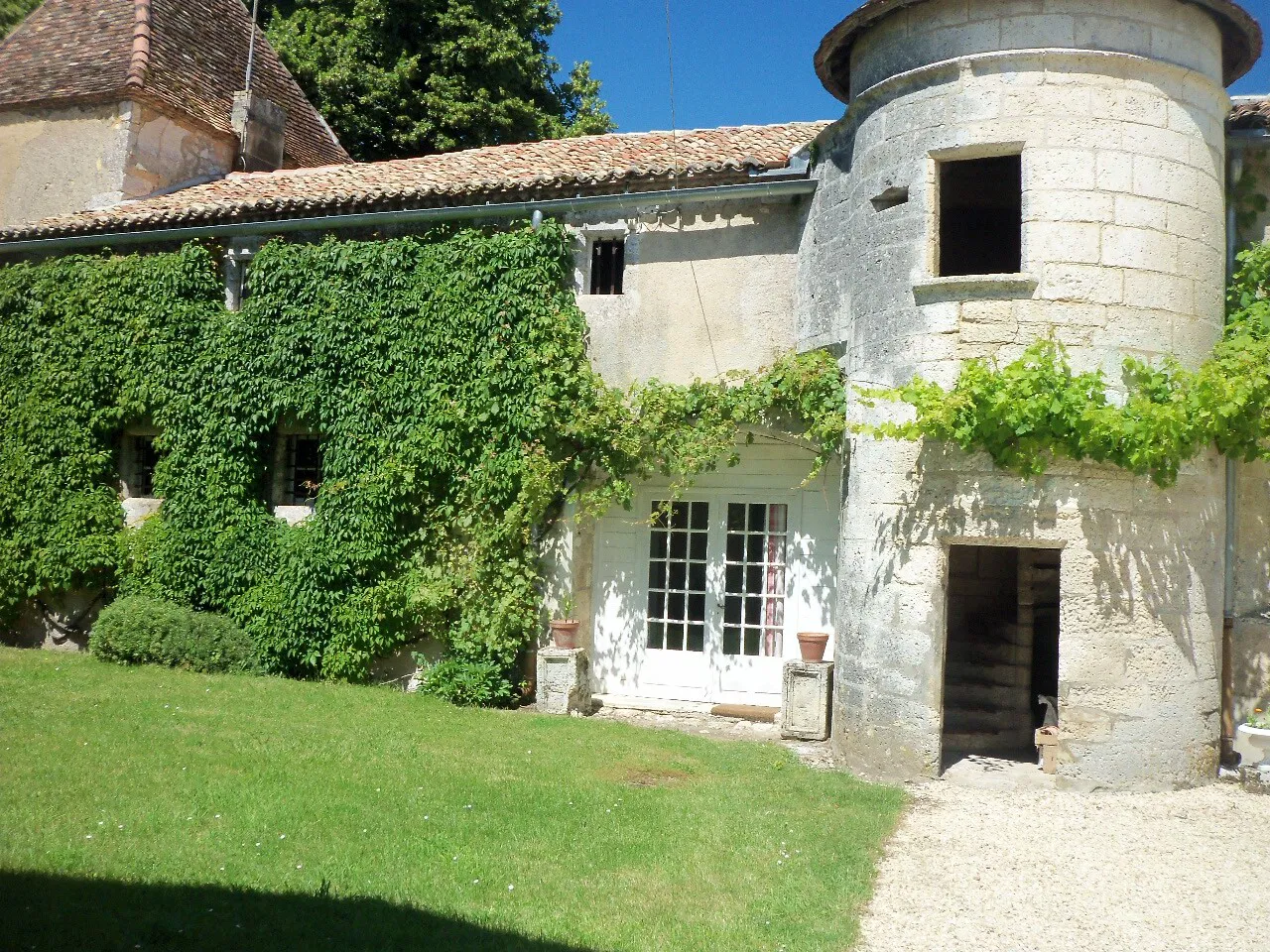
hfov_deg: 54.0
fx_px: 1247
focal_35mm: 34
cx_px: 635
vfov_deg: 41.8
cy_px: 476
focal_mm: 5.7
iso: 80
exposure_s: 1/160
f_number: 8.8
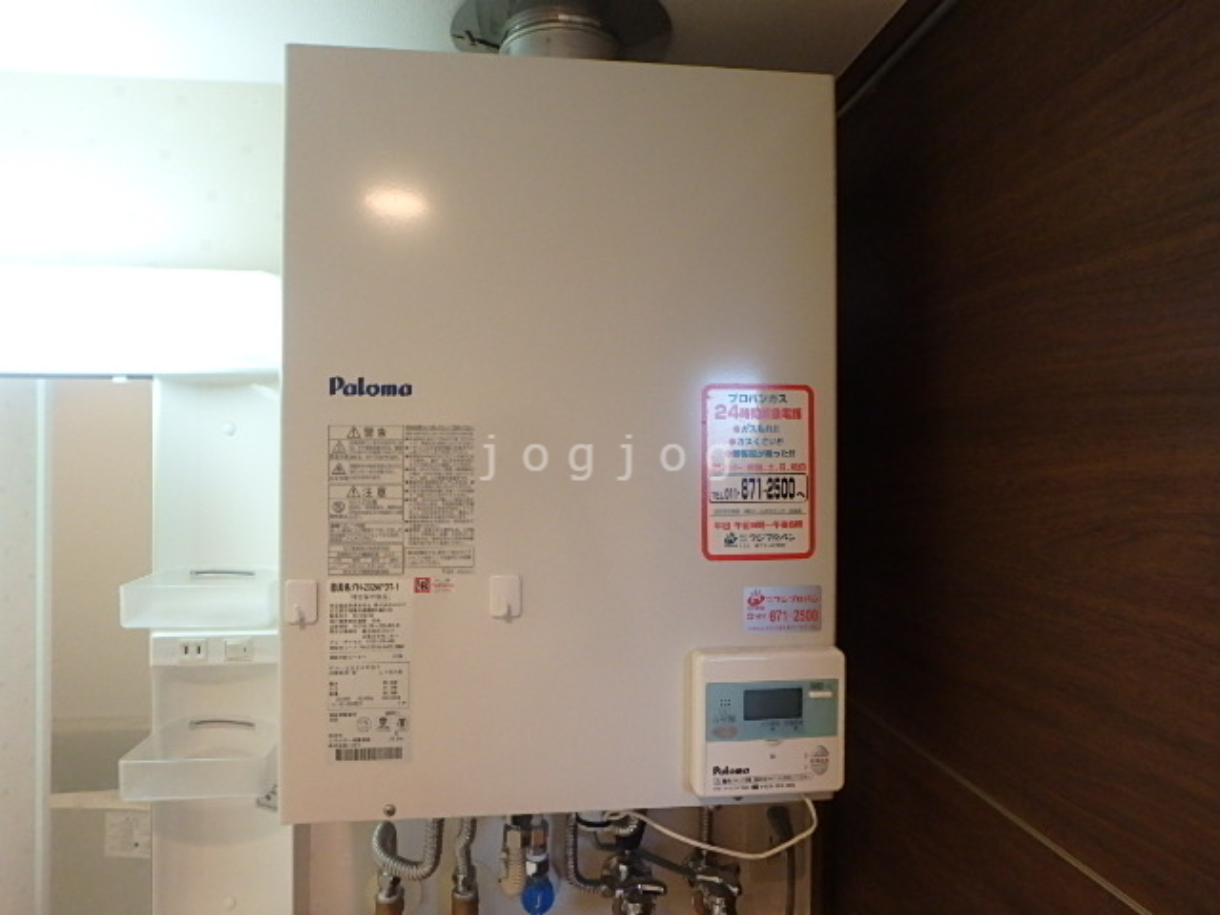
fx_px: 740
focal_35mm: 21
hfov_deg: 79.0
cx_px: 610
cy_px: 458
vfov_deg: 63.4
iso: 500
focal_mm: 3.7
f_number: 3.5
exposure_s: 1/30
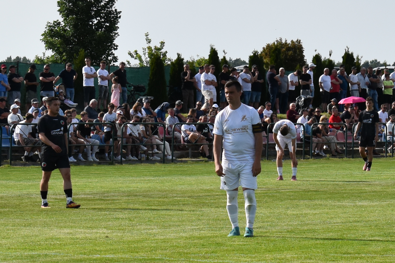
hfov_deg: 24.6
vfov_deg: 16.6
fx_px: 905
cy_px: 132
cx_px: 198
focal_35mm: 82
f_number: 7.1
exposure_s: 1/1600
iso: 400
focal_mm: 55
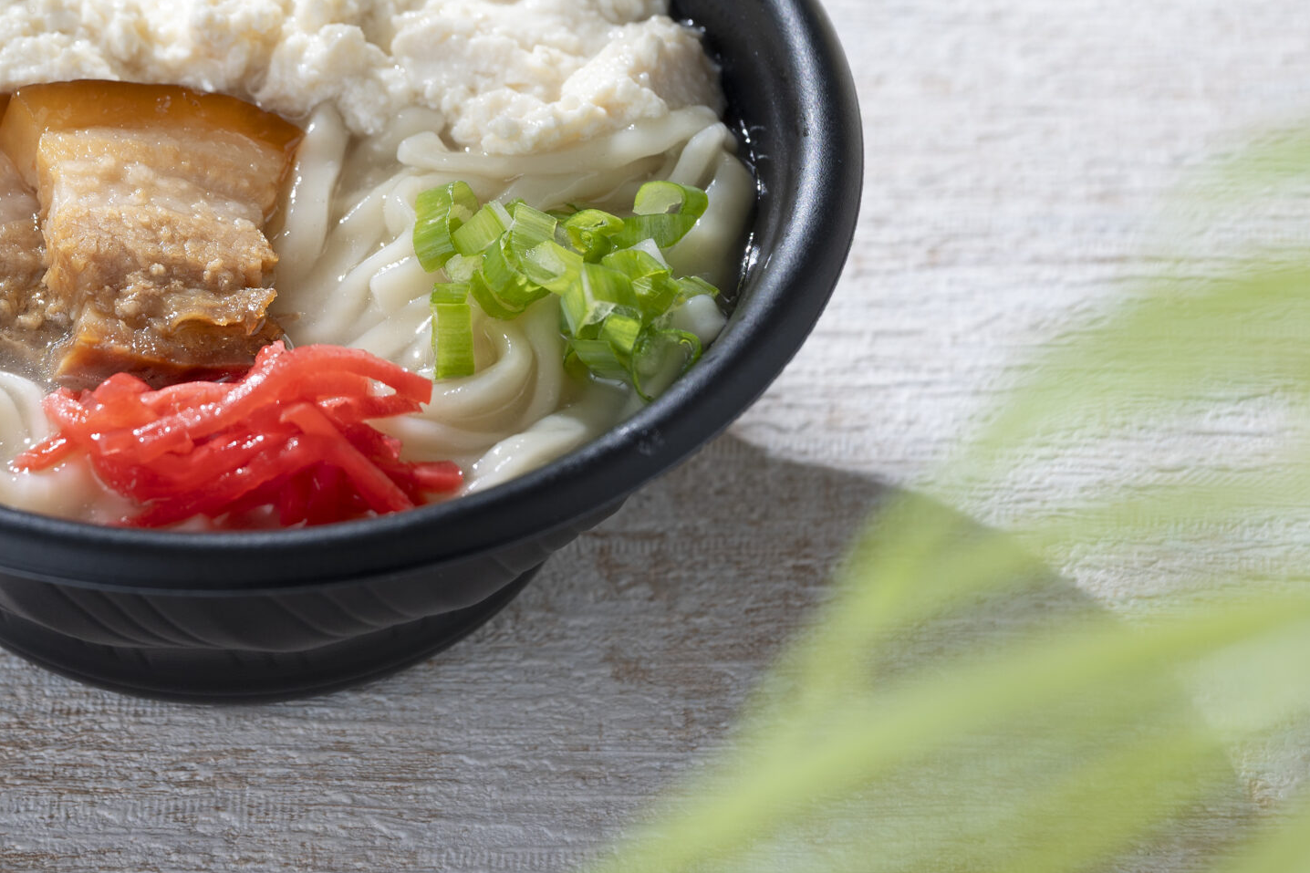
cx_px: 225
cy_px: 237
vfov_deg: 6.4
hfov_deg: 9.6
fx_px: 7786
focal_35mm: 214
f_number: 6.3
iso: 125
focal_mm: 120
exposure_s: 1/200
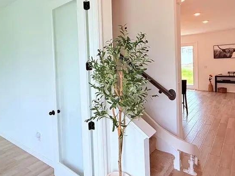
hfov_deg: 66.4
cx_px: 90
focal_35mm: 26
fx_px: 177
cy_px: 68
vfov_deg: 52.6
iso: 64
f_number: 2.2
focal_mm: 2.22
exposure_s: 1/151
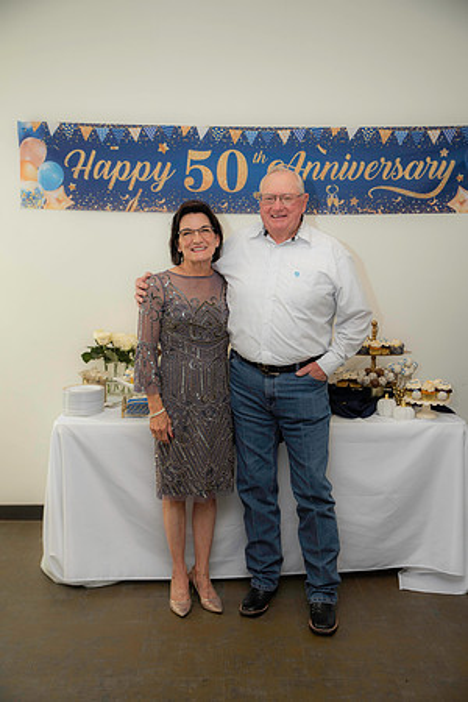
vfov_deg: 50.7
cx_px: 234
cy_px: 351
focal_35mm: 38
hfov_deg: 35.1
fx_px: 741
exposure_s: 1/125
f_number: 3.2
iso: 160
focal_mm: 38
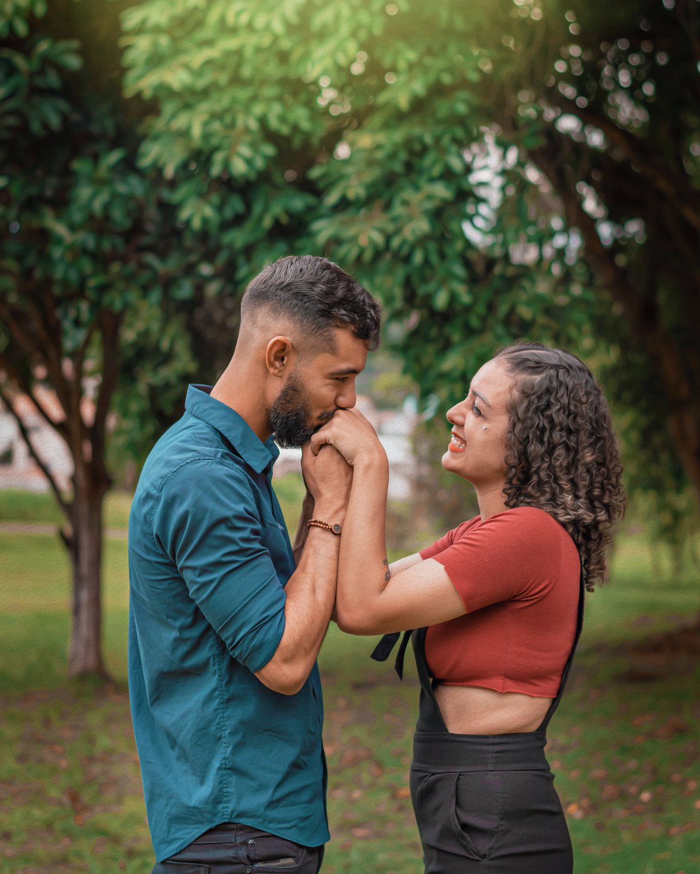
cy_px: 388
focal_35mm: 88
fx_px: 2278
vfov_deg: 21.7
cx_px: 349
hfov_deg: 17.5
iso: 200
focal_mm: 50
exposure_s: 1/800
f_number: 2.8
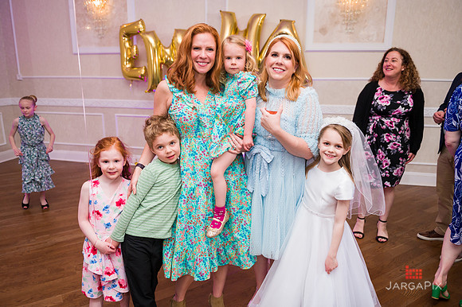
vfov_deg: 47.9
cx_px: 231
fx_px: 346
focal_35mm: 27
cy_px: 154
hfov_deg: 67.4
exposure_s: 1/200
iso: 1250
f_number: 3.2
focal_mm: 27
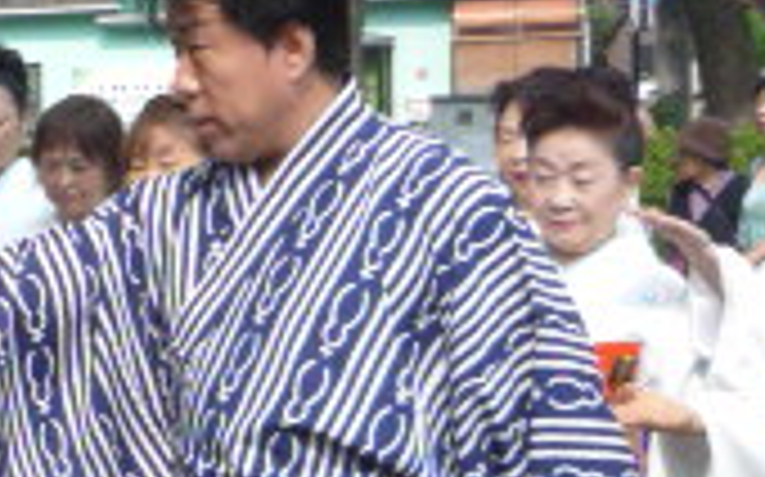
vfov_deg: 10.9
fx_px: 2500
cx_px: -468
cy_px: 338
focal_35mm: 120
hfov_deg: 15.6
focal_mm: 5.2
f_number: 4
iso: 100
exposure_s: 1/400
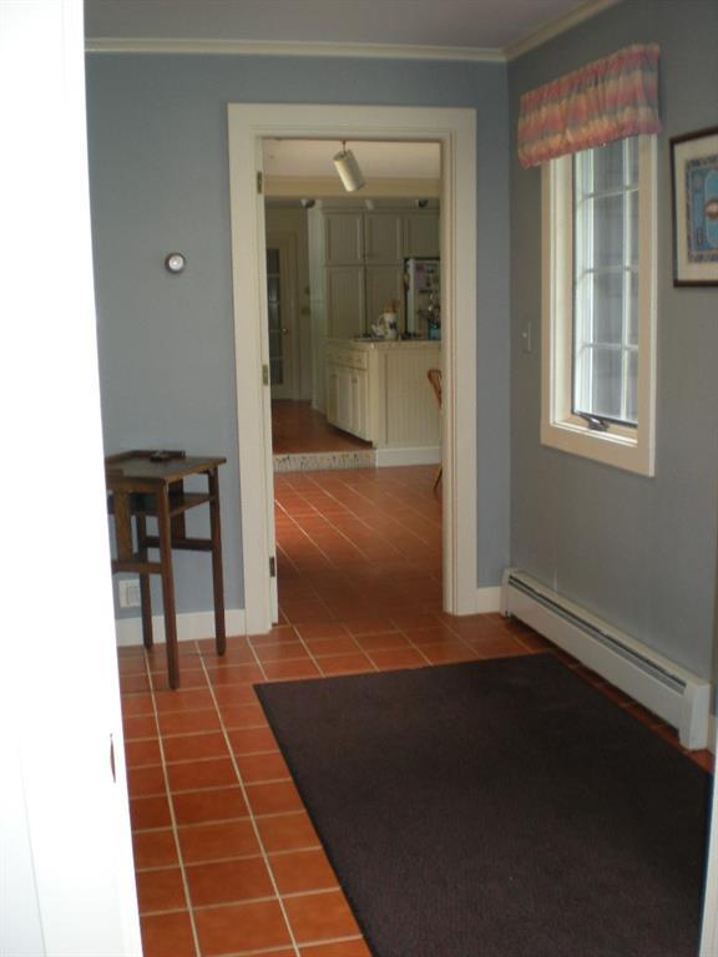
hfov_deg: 37.7
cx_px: 359
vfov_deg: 49.0
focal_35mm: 38
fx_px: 1051
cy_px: 478
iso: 121
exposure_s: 1/30
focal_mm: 6.3
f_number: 3.1
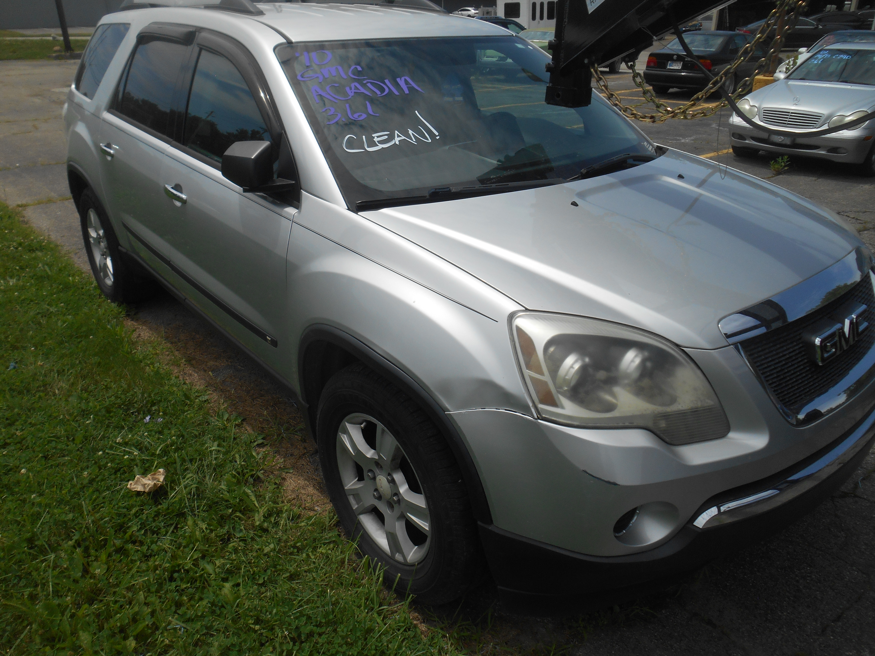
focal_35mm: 26
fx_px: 657
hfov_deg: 67.3
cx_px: 438
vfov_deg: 53.1
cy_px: 328
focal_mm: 4.7
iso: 80
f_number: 3.4
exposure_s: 1/2000
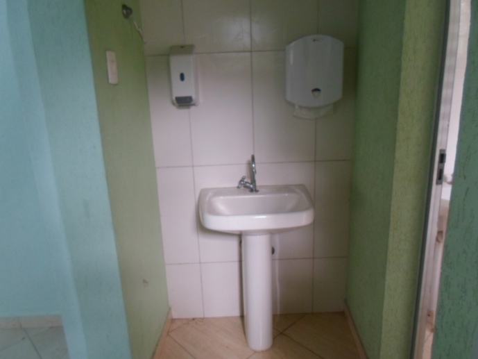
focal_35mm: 25
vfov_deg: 54.9
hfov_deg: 69.4
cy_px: 180
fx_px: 345
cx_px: 239
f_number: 2.5
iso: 160
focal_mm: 4.5
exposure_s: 1/30
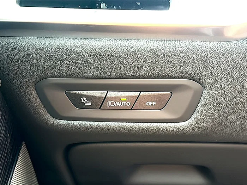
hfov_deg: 44.8
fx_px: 300
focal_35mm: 42
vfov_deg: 34.3
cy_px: 92
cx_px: 124
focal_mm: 6.86
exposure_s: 1/100
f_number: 1.78
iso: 125
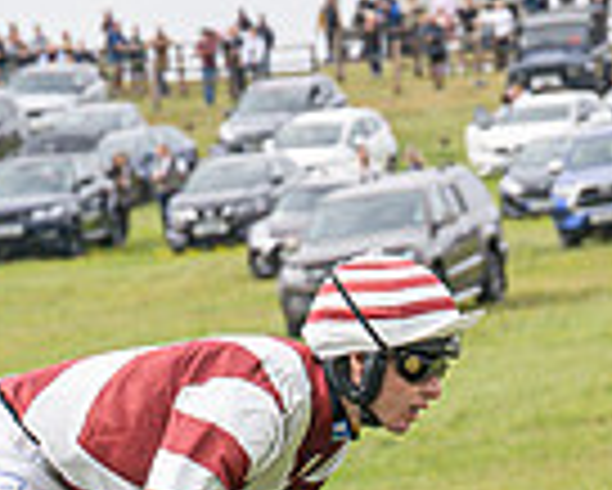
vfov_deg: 3.2
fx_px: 8864
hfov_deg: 4.0
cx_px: 464
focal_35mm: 489
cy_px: 701
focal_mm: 70
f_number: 4.5
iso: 400
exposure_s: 1/1600
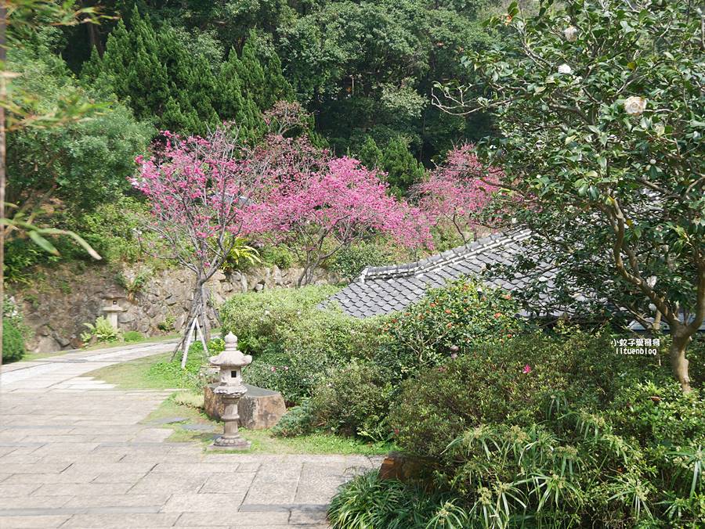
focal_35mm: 40
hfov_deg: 46.8
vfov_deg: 36.0
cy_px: 264
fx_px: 815
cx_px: 352
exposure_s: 1/500
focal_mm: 20
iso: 200
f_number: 4.5
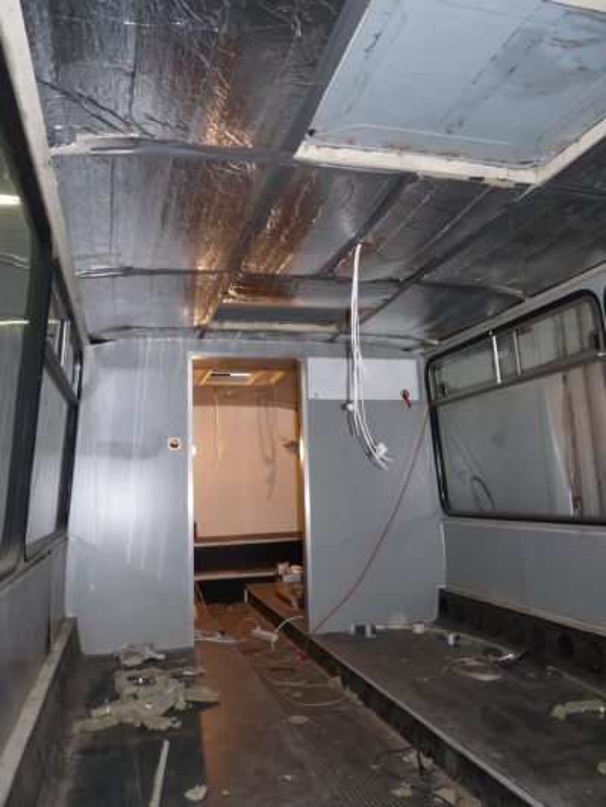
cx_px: 303
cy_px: 404
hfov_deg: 51.4
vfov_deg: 65.3
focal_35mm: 27
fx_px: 630
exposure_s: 1/40
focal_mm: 4.8
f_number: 2.8
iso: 125
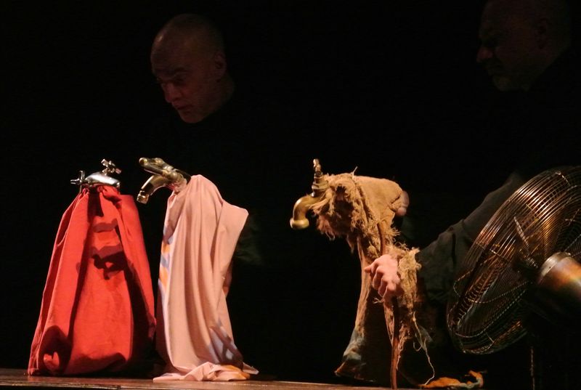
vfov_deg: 8.3
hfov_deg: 12.4
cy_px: 195
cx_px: 290
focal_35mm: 166
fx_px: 2685
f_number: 4.5
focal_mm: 61.6
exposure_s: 1/40
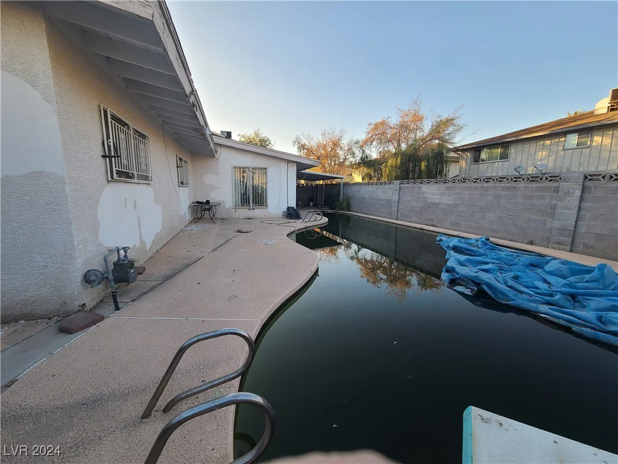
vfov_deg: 89.9
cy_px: 232
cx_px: 309
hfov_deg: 106.2
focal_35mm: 13
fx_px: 232
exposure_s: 1/416
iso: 64
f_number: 2.2
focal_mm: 2.2
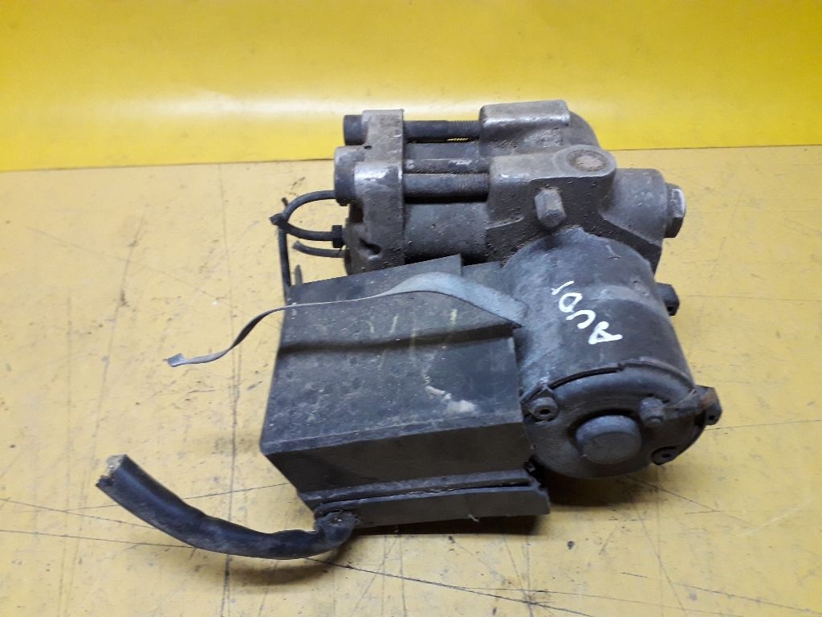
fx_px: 641
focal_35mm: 27
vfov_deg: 51.4
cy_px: 308
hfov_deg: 65.3
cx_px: 411
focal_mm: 3.6
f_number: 1.9
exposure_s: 1/33
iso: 200
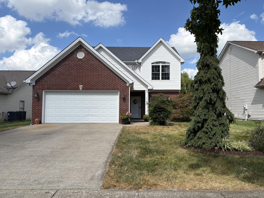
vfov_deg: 53.1
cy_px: 99
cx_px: 132
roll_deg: -0.2
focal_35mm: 26
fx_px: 198
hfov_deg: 67.3
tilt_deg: +3.7
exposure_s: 1/3448
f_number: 1.6
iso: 50
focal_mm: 5.96
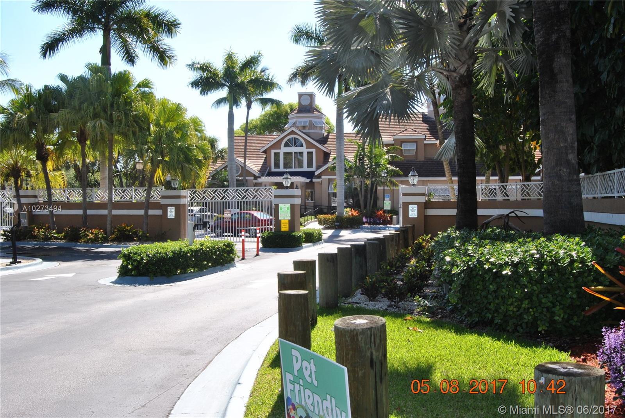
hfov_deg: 55.1
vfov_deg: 38.4
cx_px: 312
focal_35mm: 34
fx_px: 599
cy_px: 209
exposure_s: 1/80
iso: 200
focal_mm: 23
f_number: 3.8
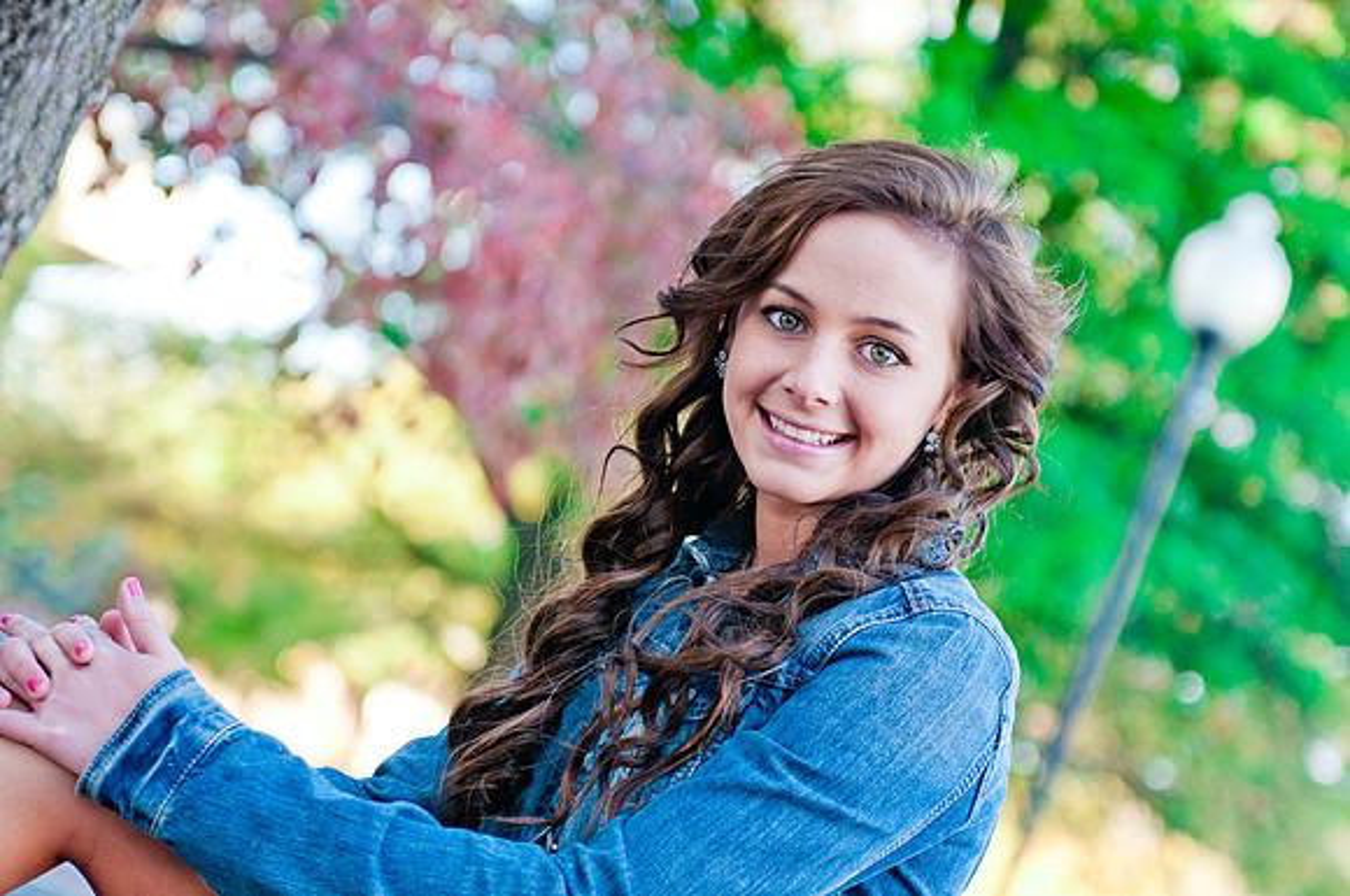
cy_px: 448
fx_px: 3932
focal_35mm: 105
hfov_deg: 19.5
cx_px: 675
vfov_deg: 13.0
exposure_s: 1/160
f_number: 2.8
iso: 200
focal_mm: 70
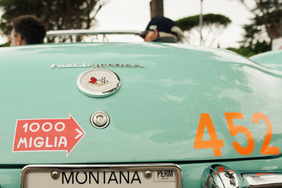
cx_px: 100
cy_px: 85
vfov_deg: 26.0
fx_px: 407
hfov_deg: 37.9
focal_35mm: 52
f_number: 4
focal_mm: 24
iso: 100
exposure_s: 1/160
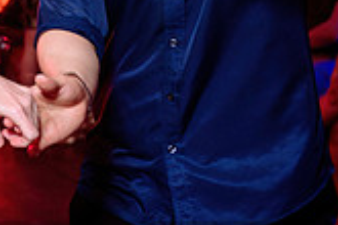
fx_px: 1530
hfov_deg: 12.2
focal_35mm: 163
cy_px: -33
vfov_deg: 8.3
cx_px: -123
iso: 800
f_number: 3.2
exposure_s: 1/60
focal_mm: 42
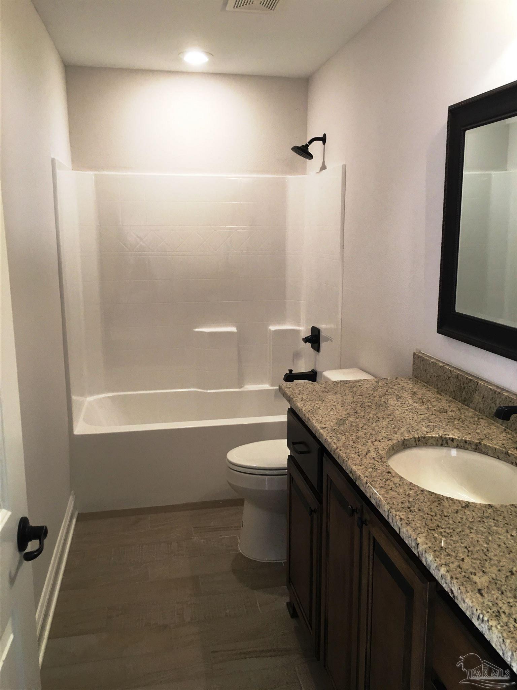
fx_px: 577
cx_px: 258
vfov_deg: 61.7
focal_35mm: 29
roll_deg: -0.9
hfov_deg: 48.2
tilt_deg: -9.5
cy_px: 345
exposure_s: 1/30
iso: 40
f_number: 2.2
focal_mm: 4.15
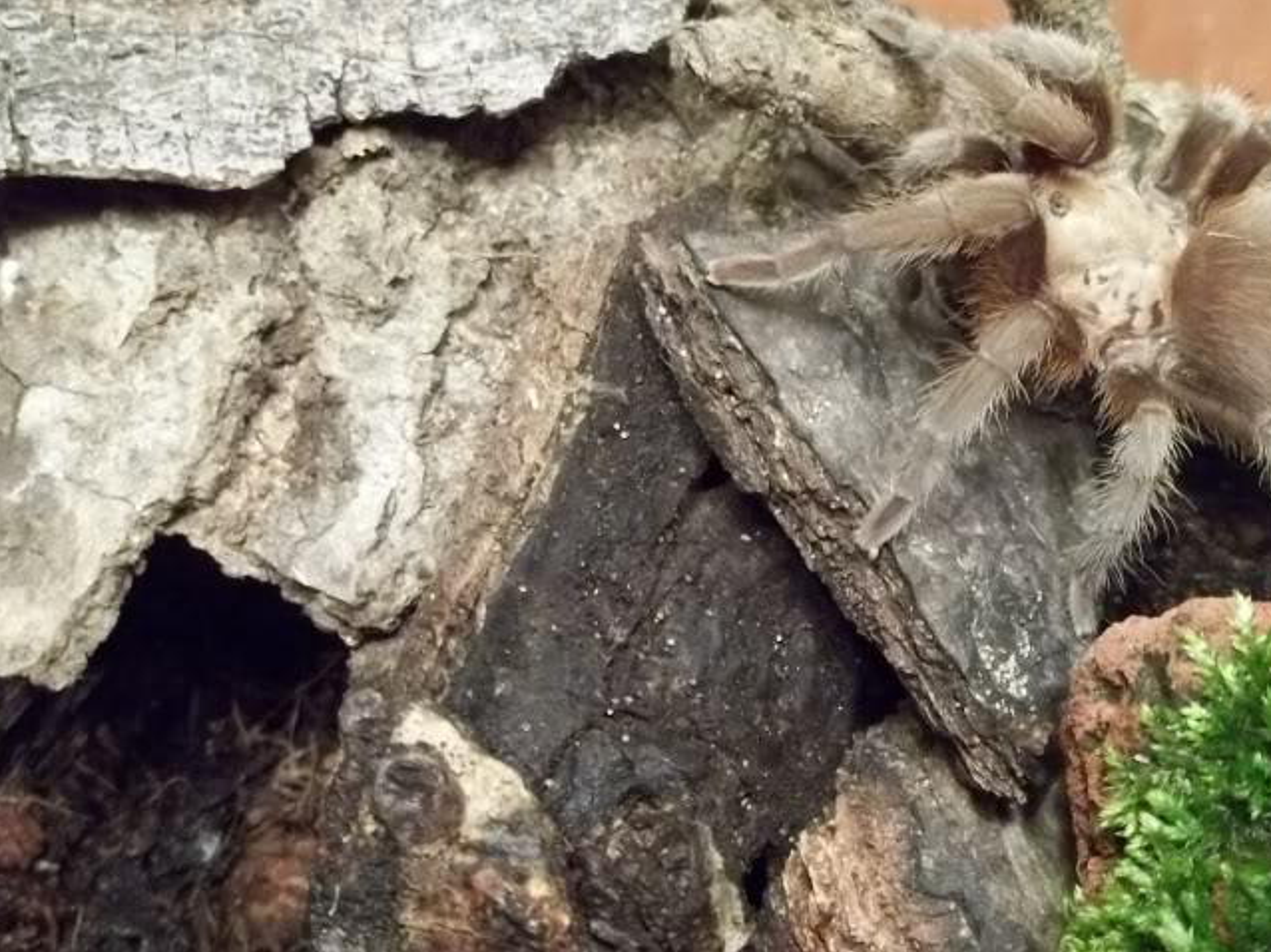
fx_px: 1945
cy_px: 444
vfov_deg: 27.5
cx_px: 885
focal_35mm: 53
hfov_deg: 35.7
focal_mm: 5.9
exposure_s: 1/8
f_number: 3.3
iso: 314
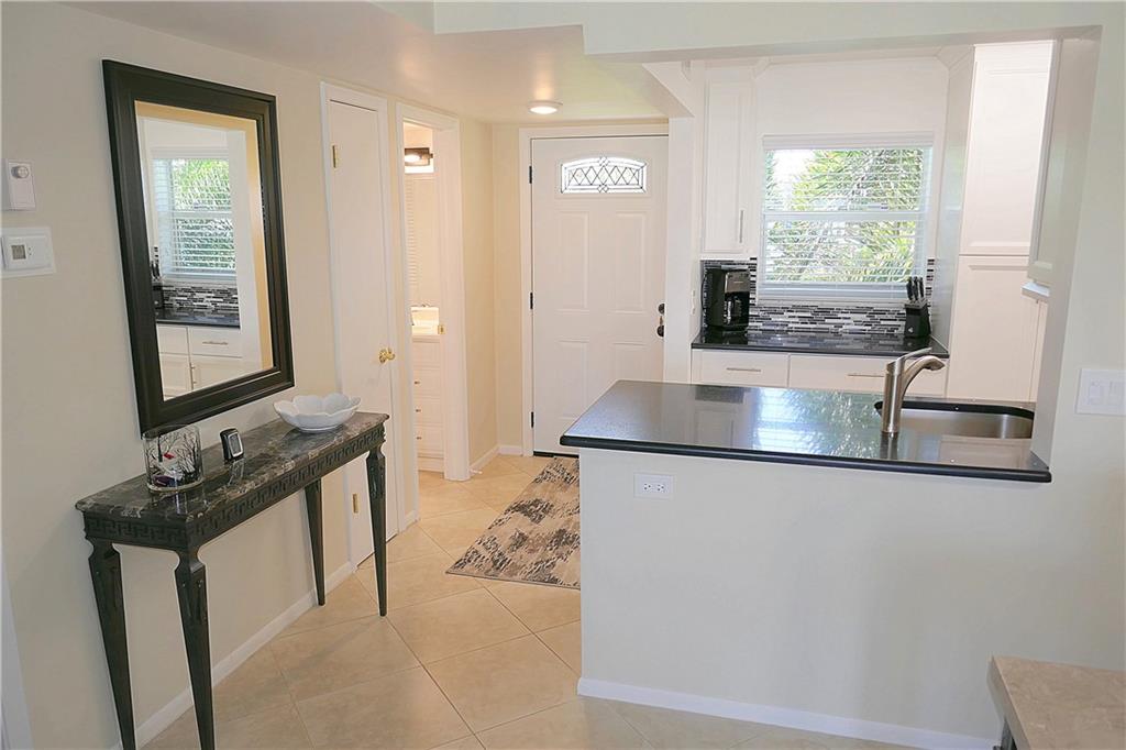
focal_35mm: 25
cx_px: 563
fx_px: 782
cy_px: 375
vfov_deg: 51.3
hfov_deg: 71.5
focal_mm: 9.1
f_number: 2.8
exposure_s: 1/60
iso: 160
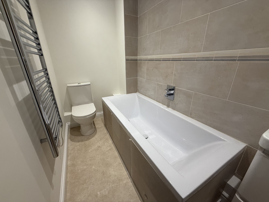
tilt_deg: -19.4
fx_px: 109
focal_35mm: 14
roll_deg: +0.3
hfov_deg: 102.1
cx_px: 134
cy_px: 101
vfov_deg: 85.7
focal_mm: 2.22
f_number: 2.2
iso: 160
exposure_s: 1/100
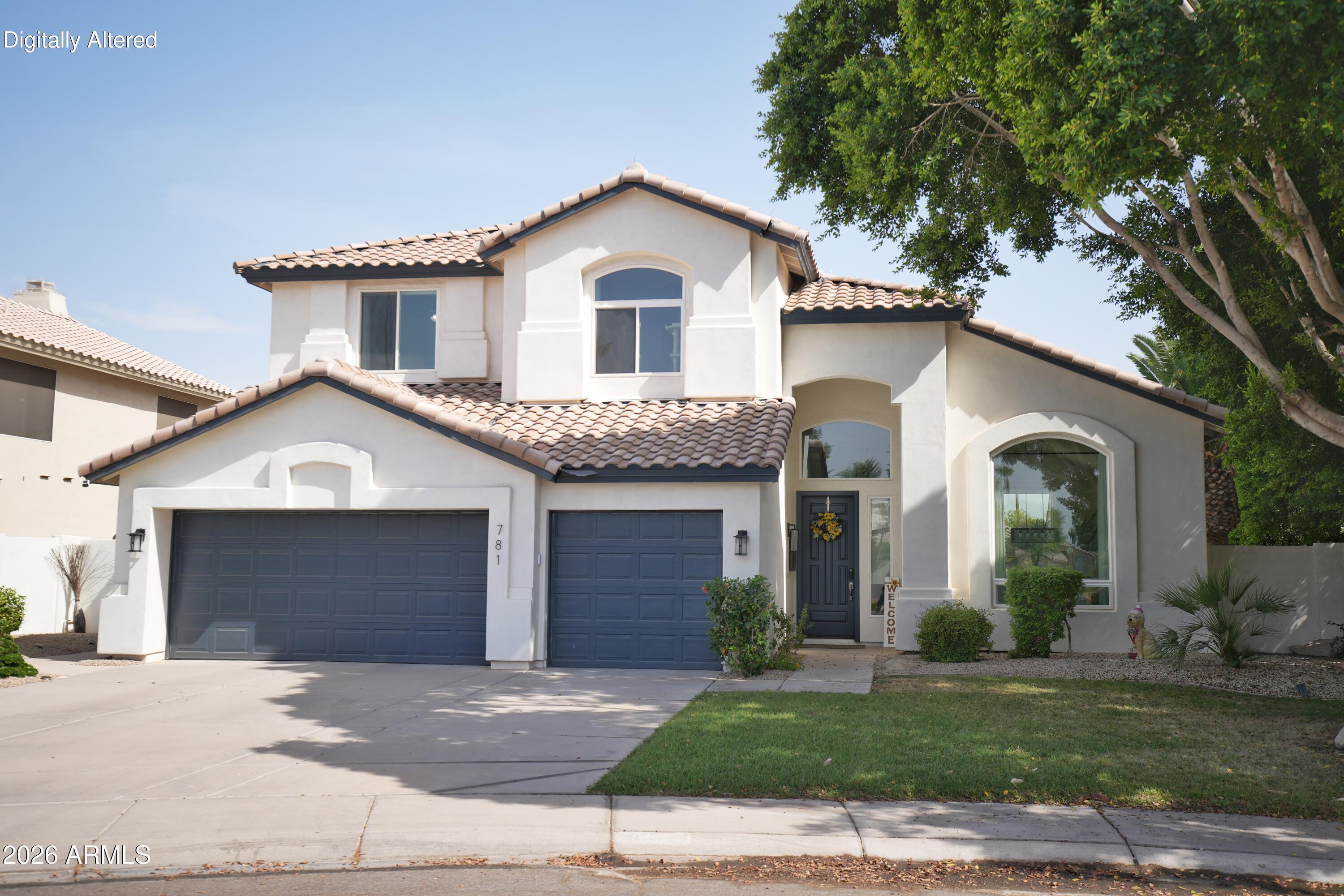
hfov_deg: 54.4
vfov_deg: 37.9
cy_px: 448
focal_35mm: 35
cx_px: 672
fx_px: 1307
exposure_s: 1/640
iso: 125
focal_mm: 35
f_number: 4
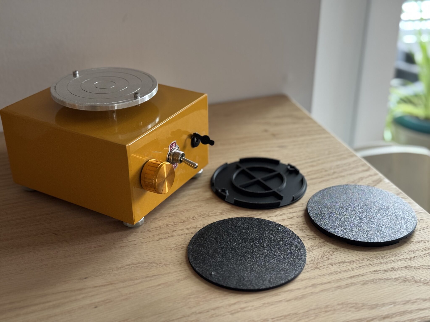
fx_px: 596
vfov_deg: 30.3
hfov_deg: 39.7
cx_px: 215
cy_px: 161
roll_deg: +0.7
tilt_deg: -28.9
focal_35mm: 48
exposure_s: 1/40
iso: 200
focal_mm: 6.76
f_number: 1.78
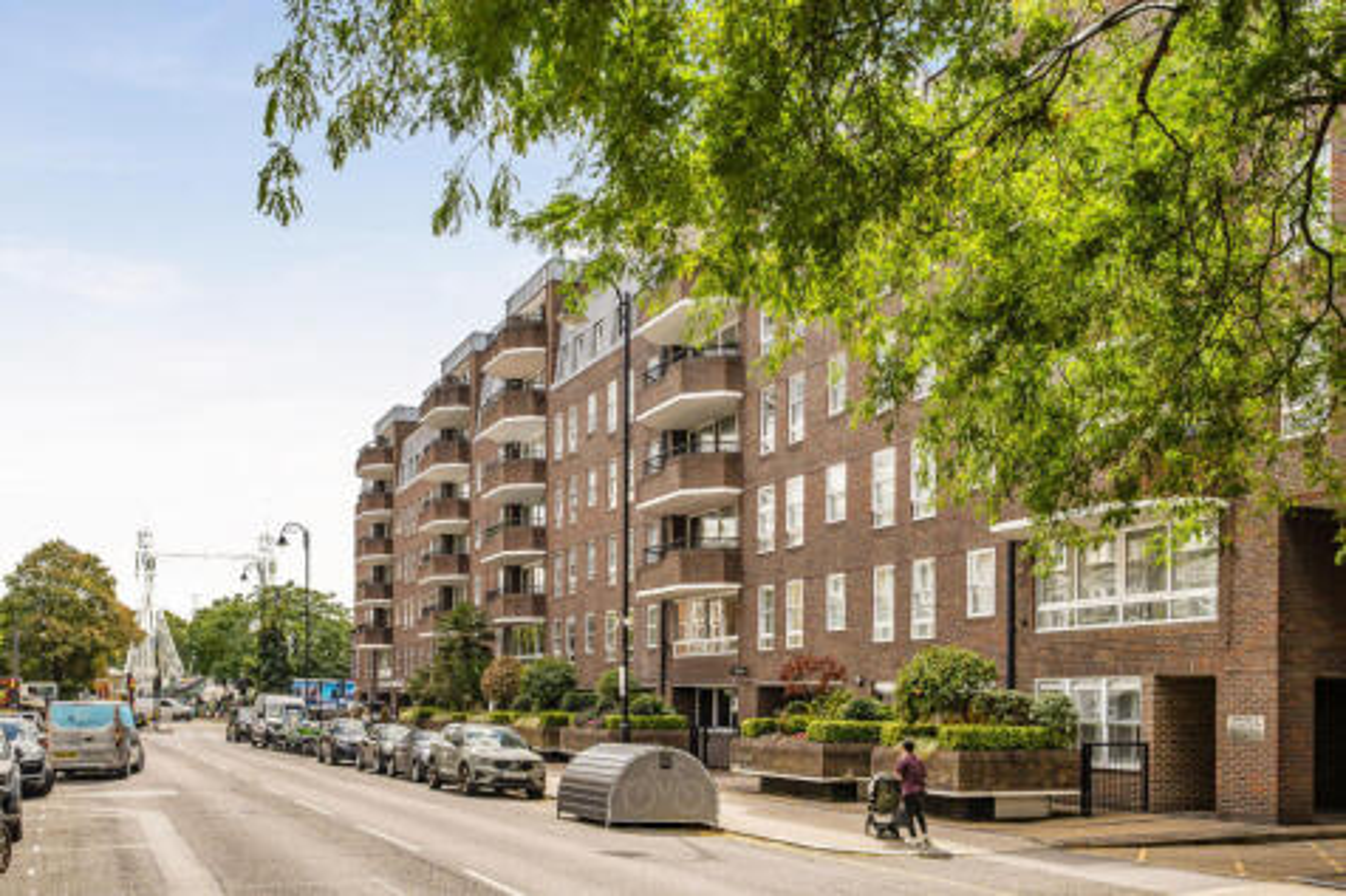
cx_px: 673
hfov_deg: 55.8
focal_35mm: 34
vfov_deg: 38.9
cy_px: 448
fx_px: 1271
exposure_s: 1/500
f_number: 8
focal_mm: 23
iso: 400
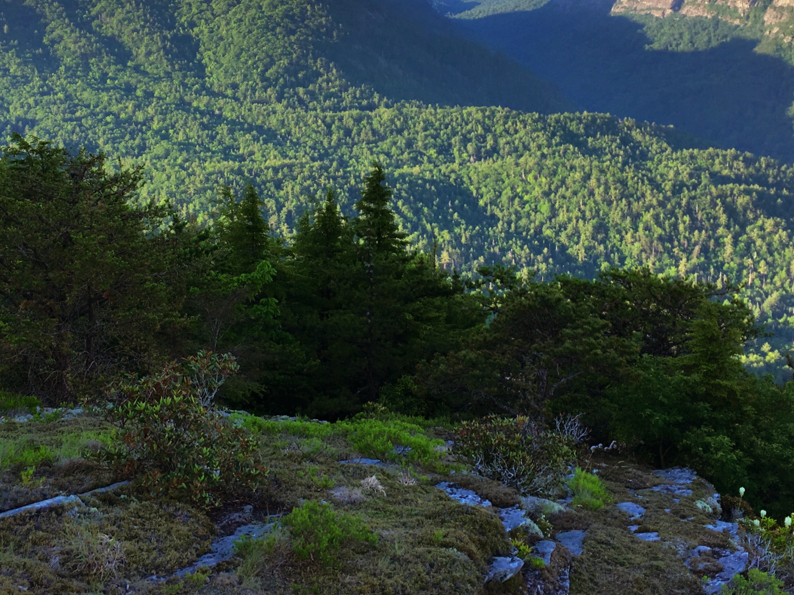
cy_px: 168
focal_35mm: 51
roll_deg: -0.4
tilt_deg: -13.9
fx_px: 1169
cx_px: 358
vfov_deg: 28.2
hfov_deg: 37.5
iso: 25
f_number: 2.2
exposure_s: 1/2262
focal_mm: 4.15
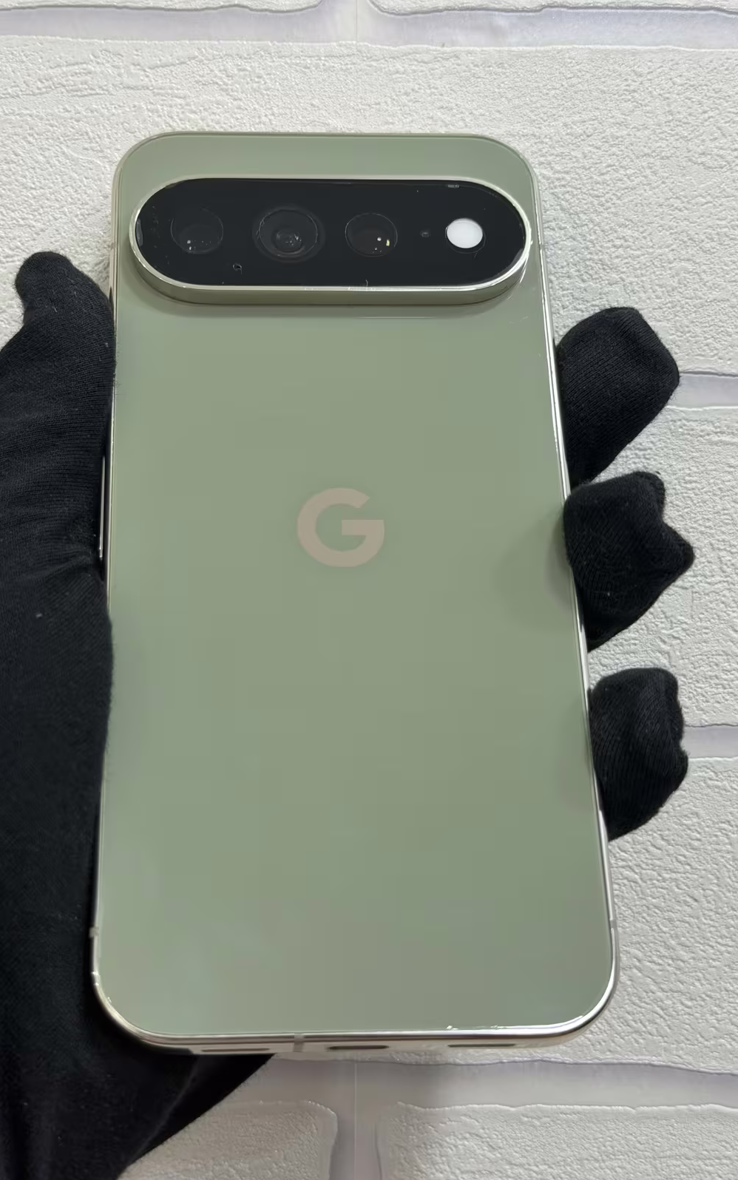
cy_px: 591
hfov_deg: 25.3
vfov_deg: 39.6
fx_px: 1641
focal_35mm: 51
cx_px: 324
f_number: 1.78
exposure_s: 1/50
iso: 50
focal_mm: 6.76
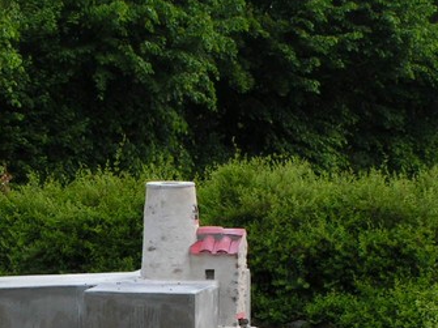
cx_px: 145
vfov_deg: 7.7
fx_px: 2416
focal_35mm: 191
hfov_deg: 10.3
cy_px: 327
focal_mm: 13.4
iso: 50
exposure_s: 1/100
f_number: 5.6
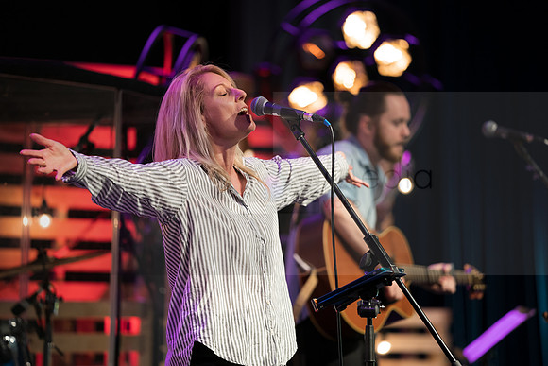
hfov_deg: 11.2
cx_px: 274
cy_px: 183
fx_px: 2801
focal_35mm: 184
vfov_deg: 7.5
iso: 1600
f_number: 2.8
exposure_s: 1/200
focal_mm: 184
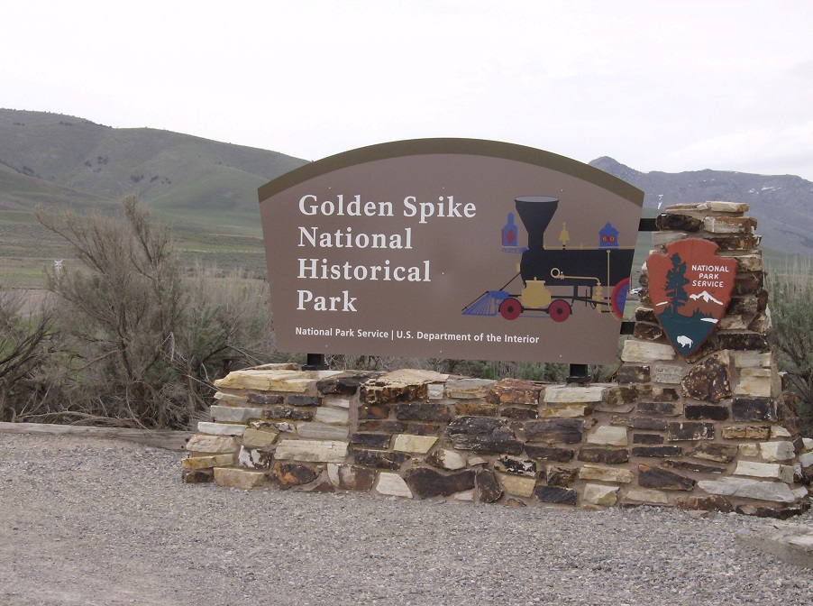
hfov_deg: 23.1
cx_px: 406
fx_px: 1992
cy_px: 303
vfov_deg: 17.3
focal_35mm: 85
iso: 100
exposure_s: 1/310
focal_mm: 14.1
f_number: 6.9
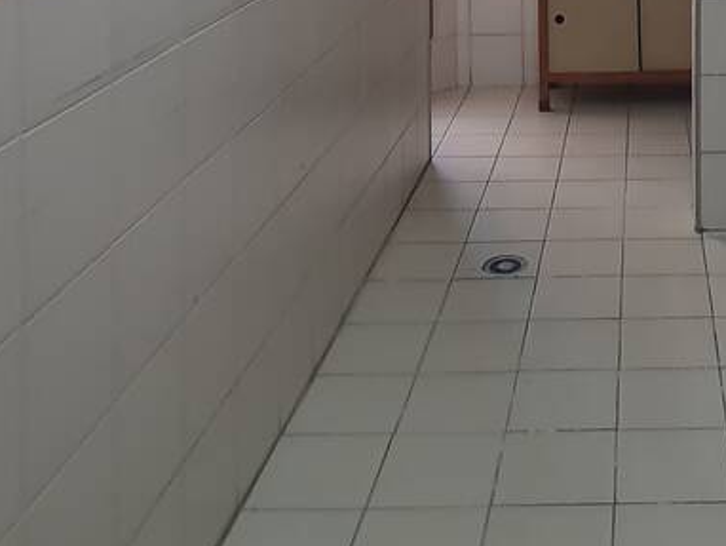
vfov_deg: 24.1
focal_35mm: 49
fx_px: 1028
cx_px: 642
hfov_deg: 36.6
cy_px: -245
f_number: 2.2
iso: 160
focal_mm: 1.8
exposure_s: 1/60
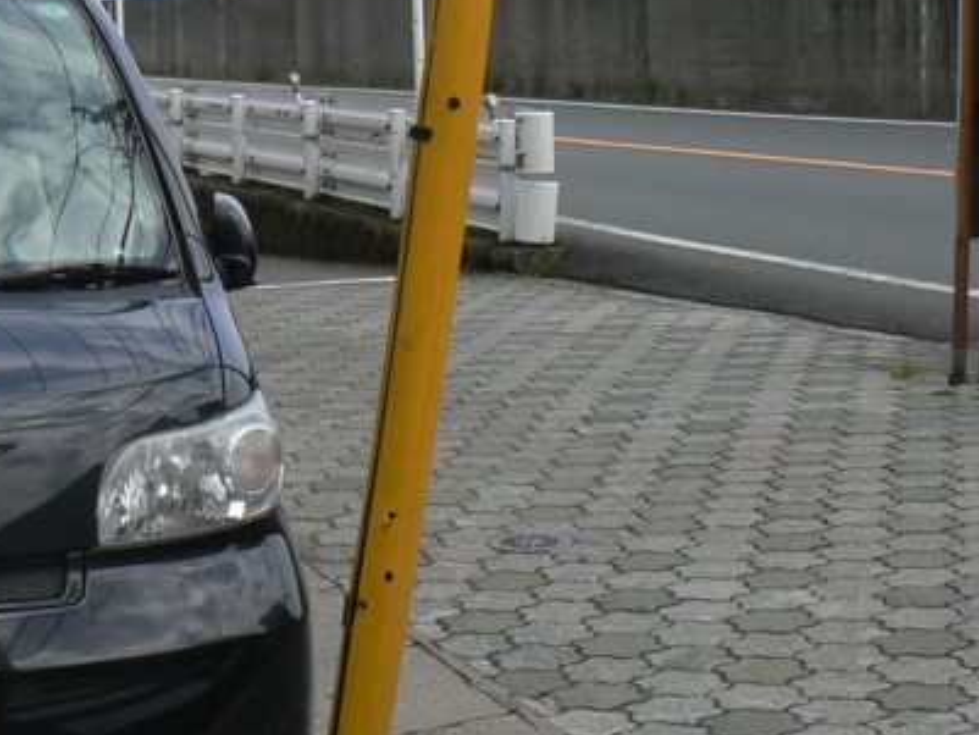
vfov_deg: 16.0
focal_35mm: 92
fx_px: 2603
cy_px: 195
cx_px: 46
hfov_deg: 20.7
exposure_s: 1/400
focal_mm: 6
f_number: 5.6
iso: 80
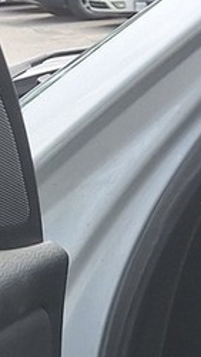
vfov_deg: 14.9
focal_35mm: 144
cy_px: 188
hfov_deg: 6.9
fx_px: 1366
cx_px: 733
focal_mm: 5.54
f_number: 1.8
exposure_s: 1/791
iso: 40
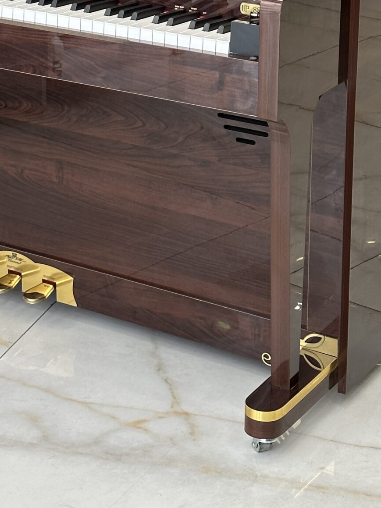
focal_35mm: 106
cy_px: 22
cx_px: 32
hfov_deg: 13.8
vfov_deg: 18.2
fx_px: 1556
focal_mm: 6.86
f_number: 1.78
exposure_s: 1/100
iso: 125
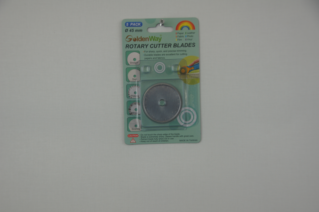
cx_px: 160
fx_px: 597
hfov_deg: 29.9
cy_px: 106
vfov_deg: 20.1
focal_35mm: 68
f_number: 5.6
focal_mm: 45
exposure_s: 1/80
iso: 100
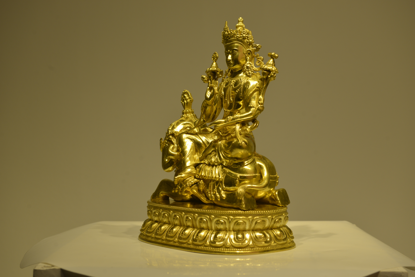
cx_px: 208
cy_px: 138
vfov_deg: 19.5
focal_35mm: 70
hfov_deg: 28.8
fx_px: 807
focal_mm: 70
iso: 320
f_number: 6.3
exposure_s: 1/160
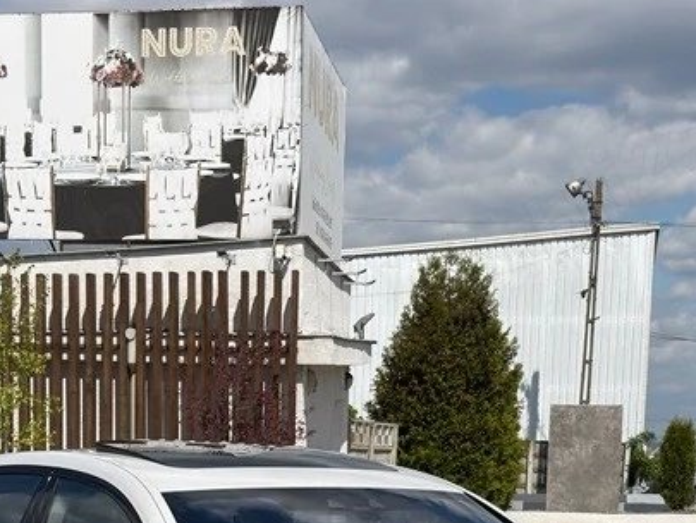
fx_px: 1689
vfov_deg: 16.8
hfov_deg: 23.3
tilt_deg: -6.0
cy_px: 643
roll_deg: -0.7
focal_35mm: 84
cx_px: 292
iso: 64
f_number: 1.78
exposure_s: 1/8929
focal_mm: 6.76
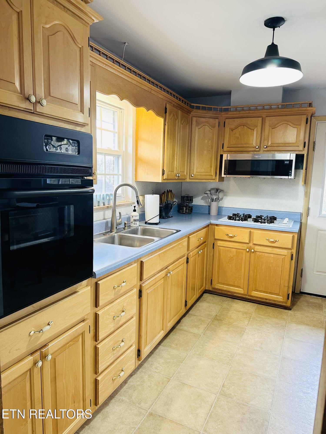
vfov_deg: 71.6
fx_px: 301
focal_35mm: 24
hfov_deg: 56.8
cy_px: 217
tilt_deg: -8.1
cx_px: 163
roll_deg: -3.1
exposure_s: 1/60
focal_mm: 6.86
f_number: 1.78
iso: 200
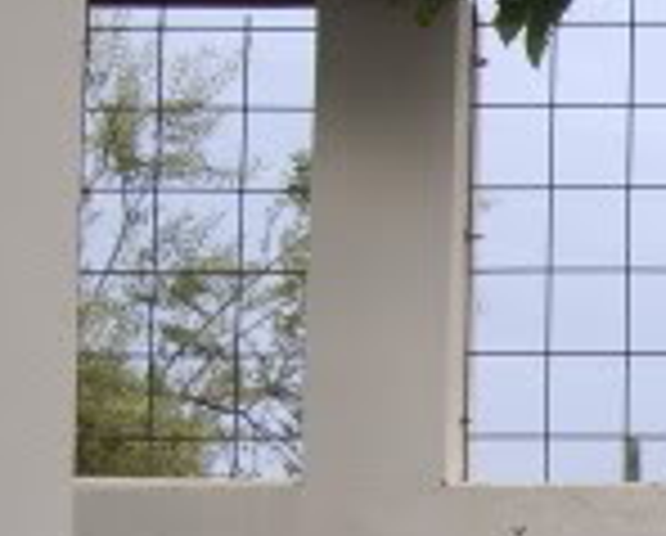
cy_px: 604
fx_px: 3160
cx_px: 1210
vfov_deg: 9.6
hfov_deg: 11.2
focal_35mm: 160
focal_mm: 7.9
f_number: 2.8
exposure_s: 1/80
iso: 100
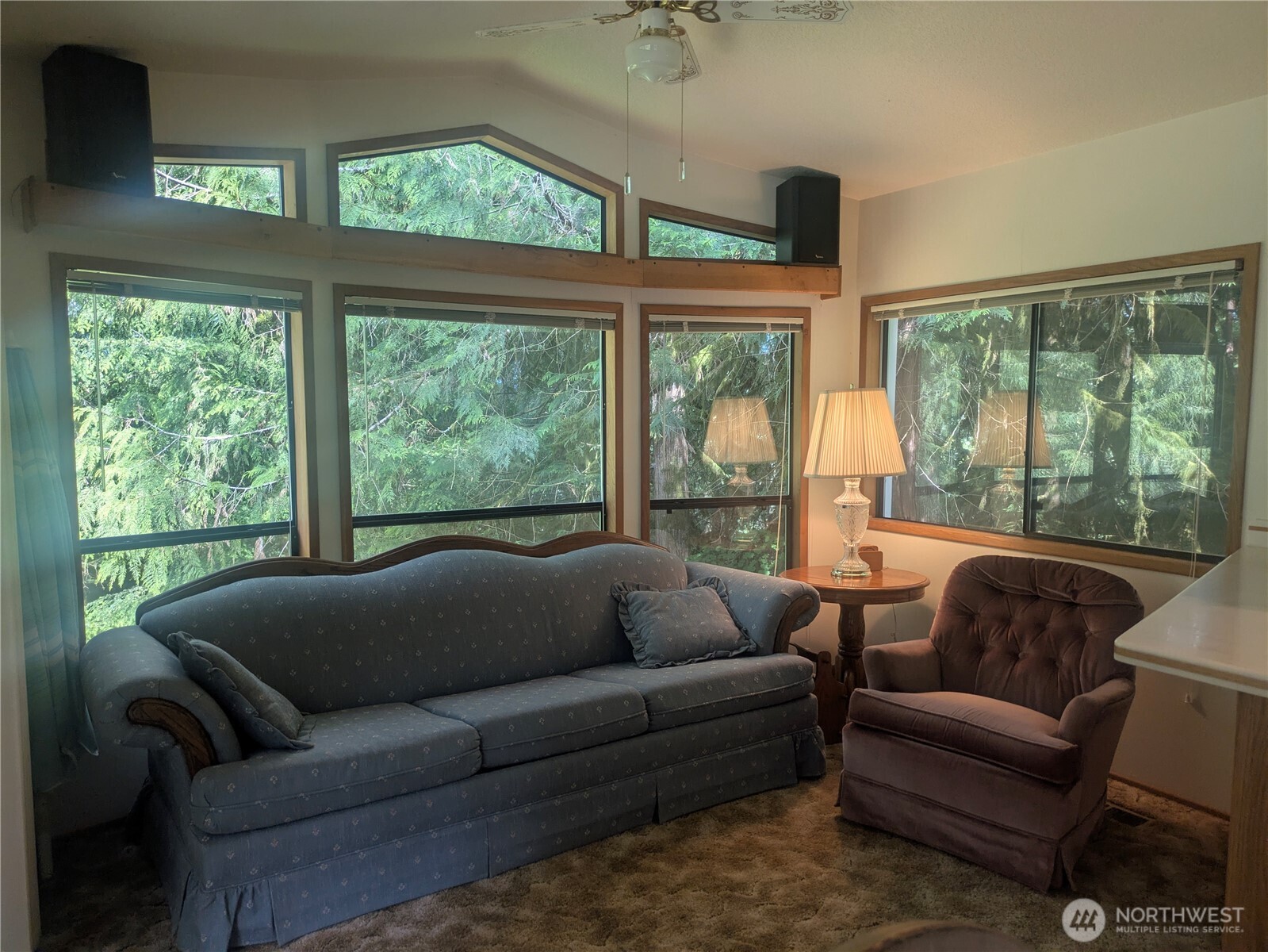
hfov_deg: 69.4
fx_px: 916
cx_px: 634
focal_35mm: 25
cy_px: 476
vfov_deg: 54.9
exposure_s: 1/120
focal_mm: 5.43
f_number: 1.89
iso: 62
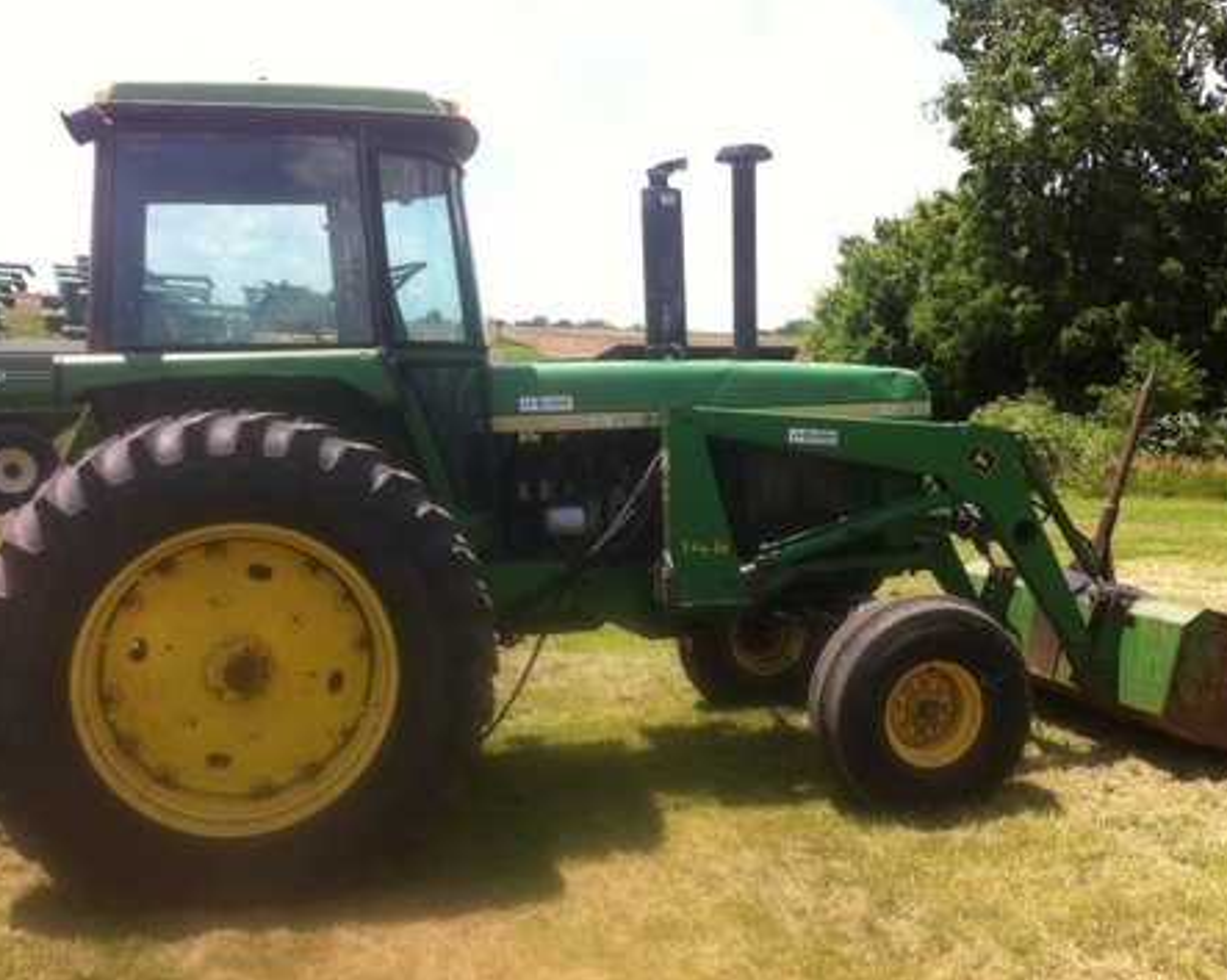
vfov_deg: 40.1
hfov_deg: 49.1
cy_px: 489
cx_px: 604
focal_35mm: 37
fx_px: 1343
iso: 80
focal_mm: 3.85
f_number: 2.8
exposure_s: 1/754
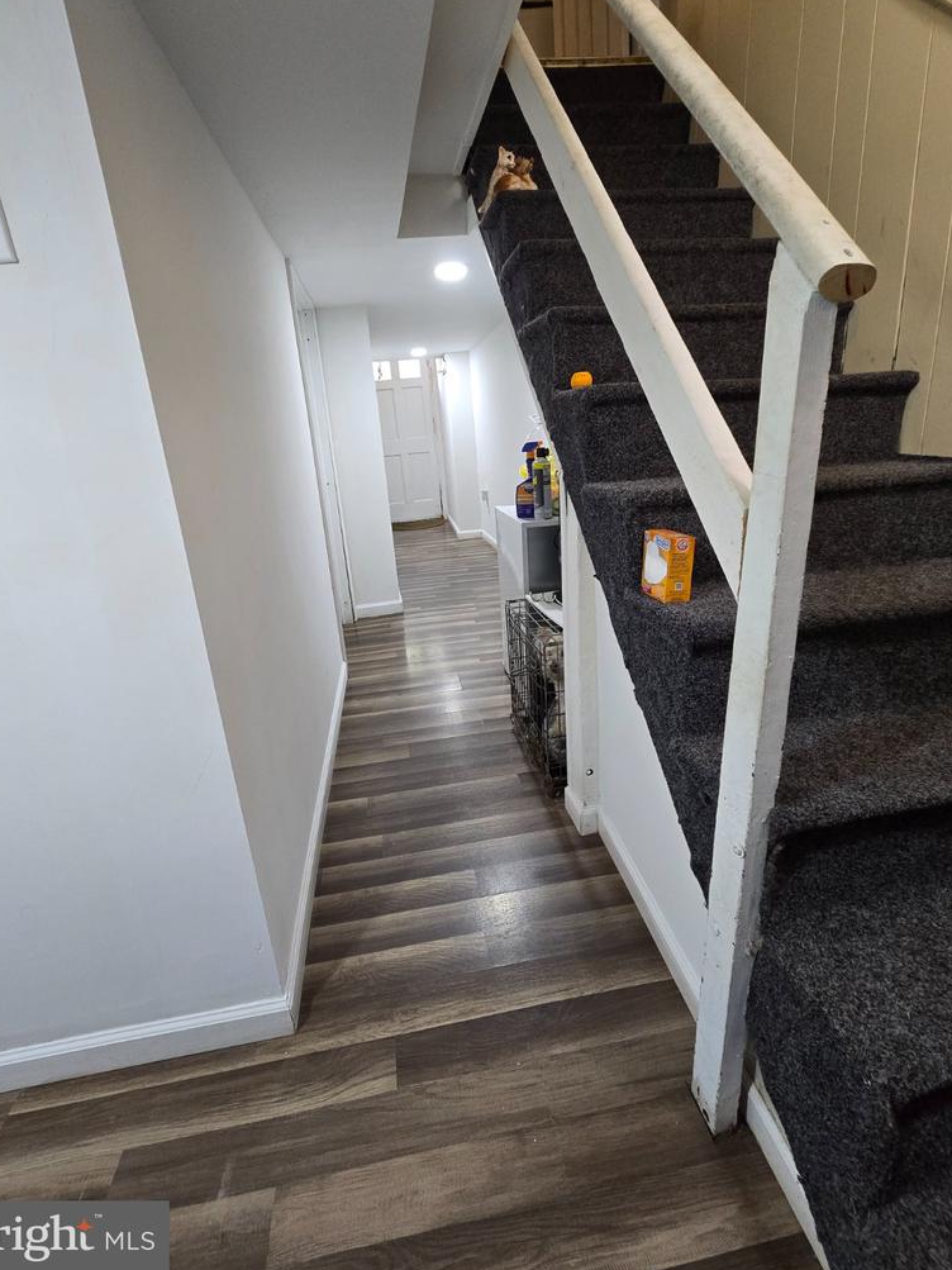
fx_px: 513
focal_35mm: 14
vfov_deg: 101.9
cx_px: 460
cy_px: 590
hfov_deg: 85.6
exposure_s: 1/60
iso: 320
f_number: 2.2
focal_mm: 2.2
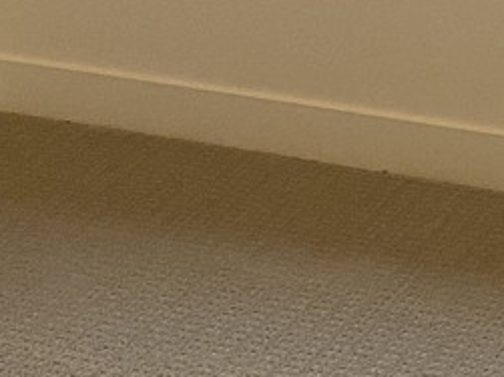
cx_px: 538
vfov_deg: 8.8
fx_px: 2314
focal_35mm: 159
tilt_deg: -9.6
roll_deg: +0.2
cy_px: -383
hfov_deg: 12.2
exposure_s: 1/60
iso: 80
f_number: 1.8
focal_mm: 4.25
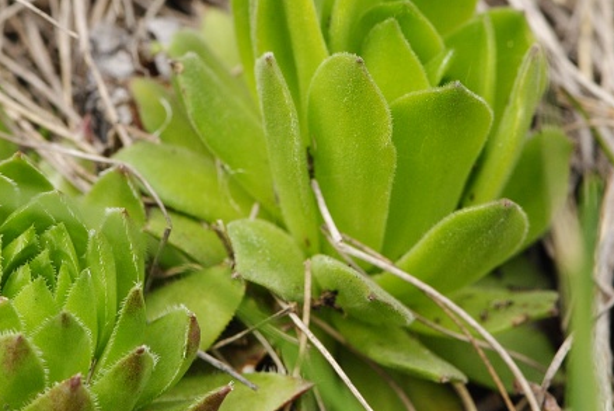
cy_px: 168
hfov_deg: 8.8
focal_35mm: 233
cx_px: 231
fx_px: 3976
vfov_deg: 5.9
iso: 400
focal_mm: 85
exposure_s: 1/160
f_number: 9
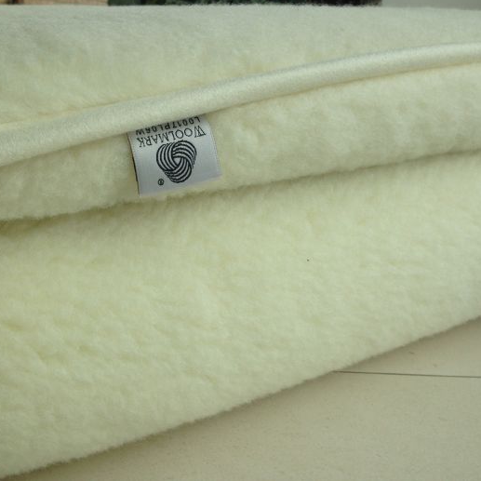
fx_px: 629
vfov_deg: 41.9
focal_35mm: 40
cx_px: 204
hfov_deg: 41.7
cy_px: 235
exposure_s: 1/559
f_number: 2.4
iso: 50
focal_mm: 4.13
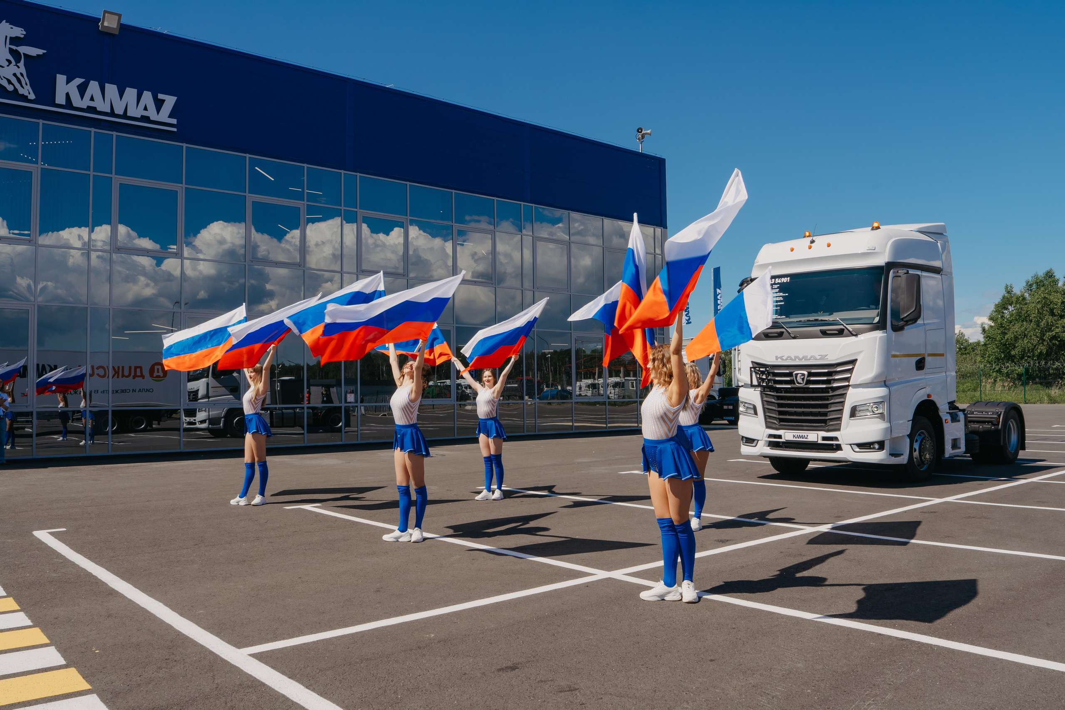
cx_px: 532
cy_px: 355
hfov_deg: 65.5
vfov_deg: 46.4
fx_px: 828
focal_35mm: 28
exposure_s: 1/125
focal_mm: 28
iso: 160
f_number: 16
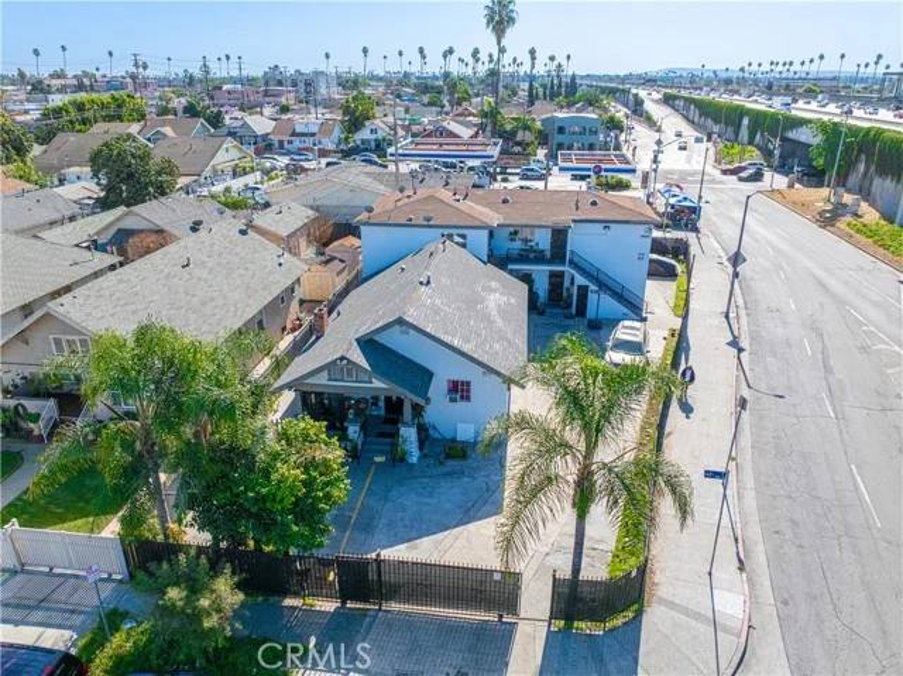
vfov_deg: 56.8
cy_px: 338
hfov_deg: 71.6
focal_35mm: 24
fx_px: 626
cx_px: 452
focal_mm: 12.29
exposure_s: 1/2500
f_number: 2.8
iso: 160
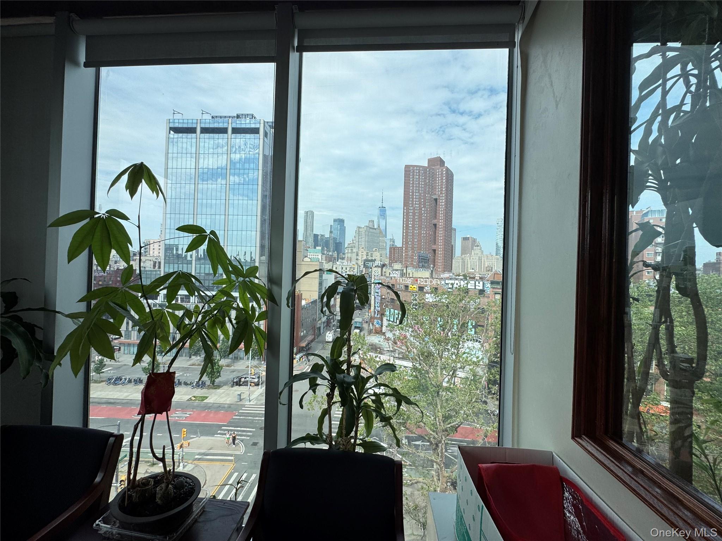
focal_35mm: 14
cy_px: 270
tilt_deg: +0.7
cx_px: 361
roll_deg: -1.4
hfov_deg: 102.1
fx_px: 292
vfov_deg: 85.7
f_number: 2.2
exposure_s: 1/1034
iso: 40
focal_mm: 2.22
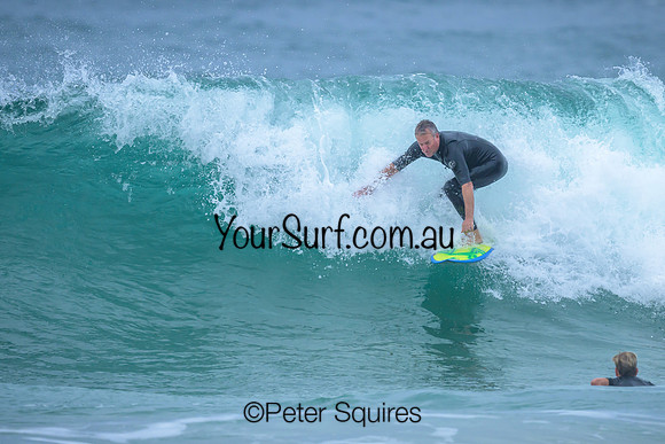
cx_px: 359
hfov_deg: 1.9
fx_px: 20317
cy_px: 243
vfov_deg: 1.3
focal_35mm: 1100
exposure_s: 1/2500
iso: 400
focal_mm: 800
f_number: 6.3
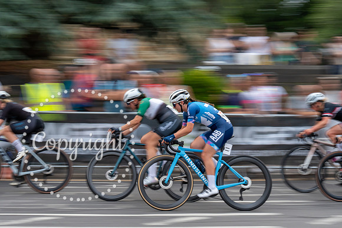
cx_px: 171
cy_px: 114
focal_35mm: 80
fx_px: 763
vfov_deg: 17.0
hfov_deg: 25.3
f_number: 18
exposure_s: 1/50
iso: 500
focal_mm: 78
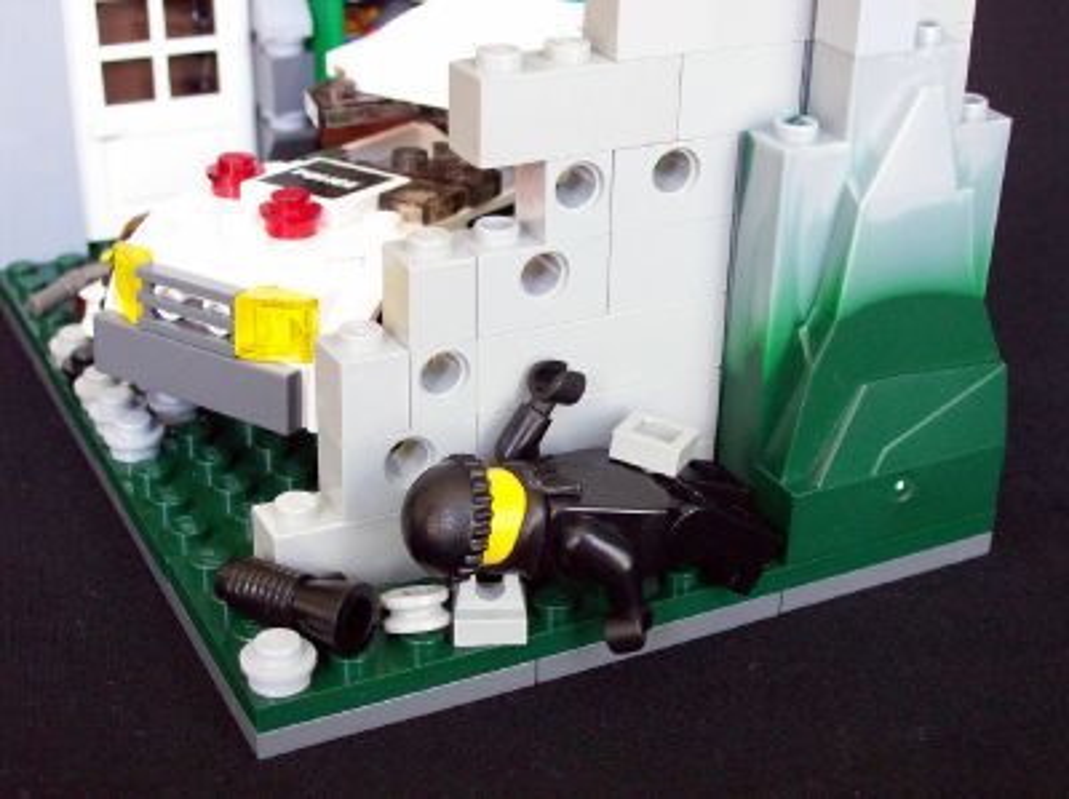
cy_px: 400
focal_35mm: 56
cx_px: 534
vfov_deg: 26.0
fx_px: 1727
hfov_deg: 34.4
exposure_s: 1/22.7
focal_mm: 9.4
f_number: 3.4
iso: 160
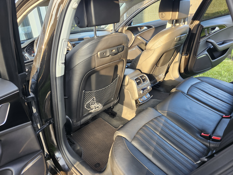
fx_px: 155
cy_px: 88
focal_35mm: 23
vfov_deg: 58.9
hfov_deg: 73.9
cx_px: 116
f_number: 1.8
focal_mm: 5.54
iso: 160
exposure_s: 1/120
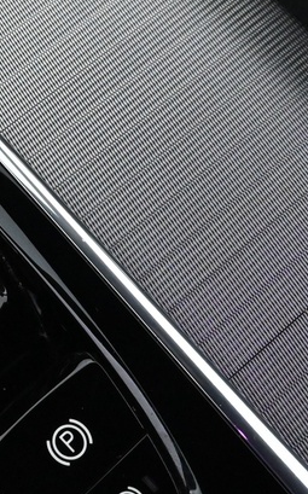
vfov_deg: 20.9
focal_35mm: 97
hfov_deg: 12.9
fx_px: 1305
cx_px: -124
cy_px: 28
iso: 4000
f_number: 4.5
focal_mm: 16
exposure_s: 1/80
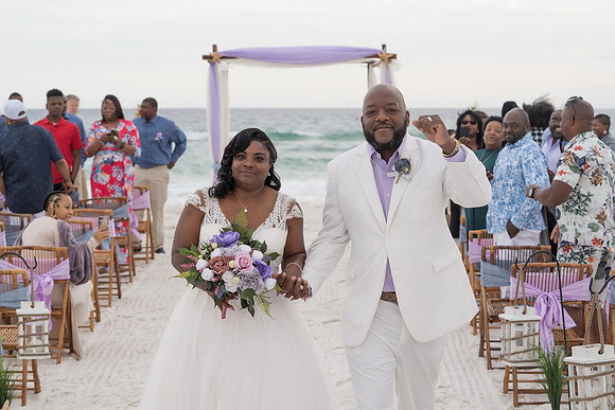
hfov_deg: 23.5
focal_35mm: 86
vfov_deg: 15.8
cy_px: 205
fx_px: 1478
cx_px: 308
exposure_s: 1/400
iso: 640
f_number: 6.3
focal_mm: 83
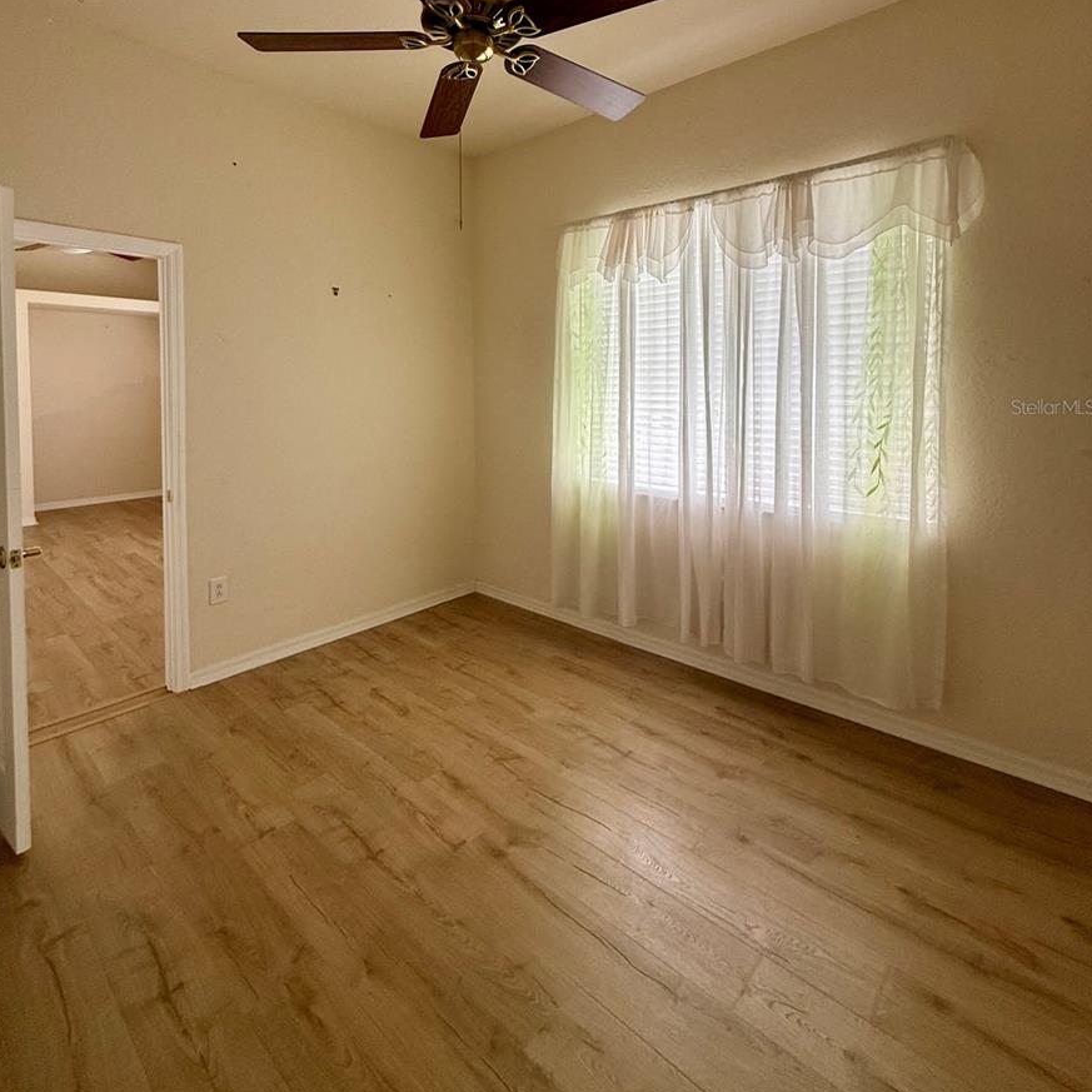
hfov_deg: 84.0
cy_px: 407
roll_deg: +0.1
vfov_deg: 82.3
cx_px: 537
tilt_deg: -1.5
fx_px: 607
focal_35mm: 17
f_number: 2.2
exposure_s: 1/99
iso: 100
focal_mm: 2.22
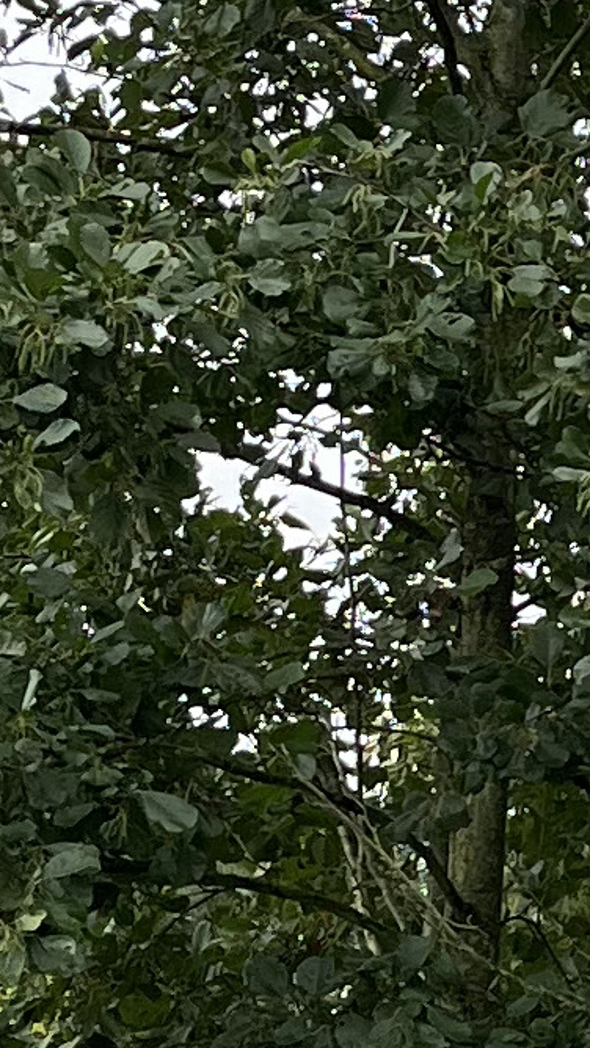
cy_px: 433
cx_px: 1279
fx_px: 4754
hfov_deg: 6.8
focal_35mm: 171
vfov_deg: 12.6
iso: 50
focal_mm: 5.1
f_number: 1.6
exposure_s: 1/751
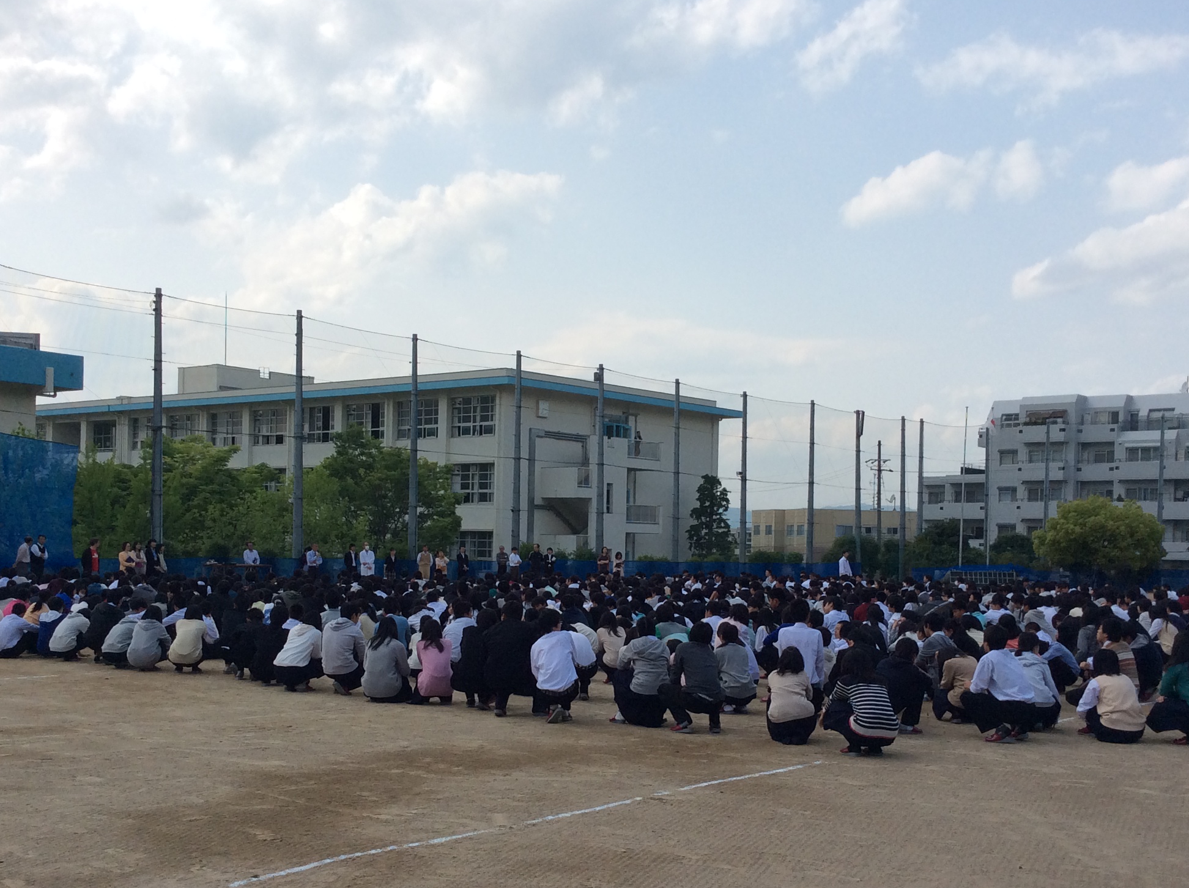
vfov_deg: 32.6
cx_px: 577
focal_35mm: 44
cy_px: 554
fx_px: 1509
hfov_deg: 43.0
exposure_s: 1/1546
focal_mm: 3.3
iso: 32
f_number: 2.4
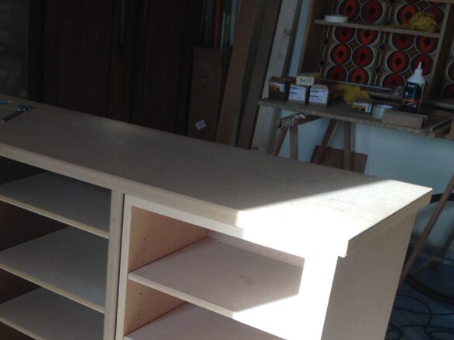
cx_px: 68
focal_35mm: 58
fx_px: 761
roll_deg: -0.7
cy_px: 296
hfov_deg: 32.0
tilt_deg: -26.9
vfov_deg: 24.6
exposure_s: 1/120
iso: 50
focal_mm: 4.12
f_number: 2.4
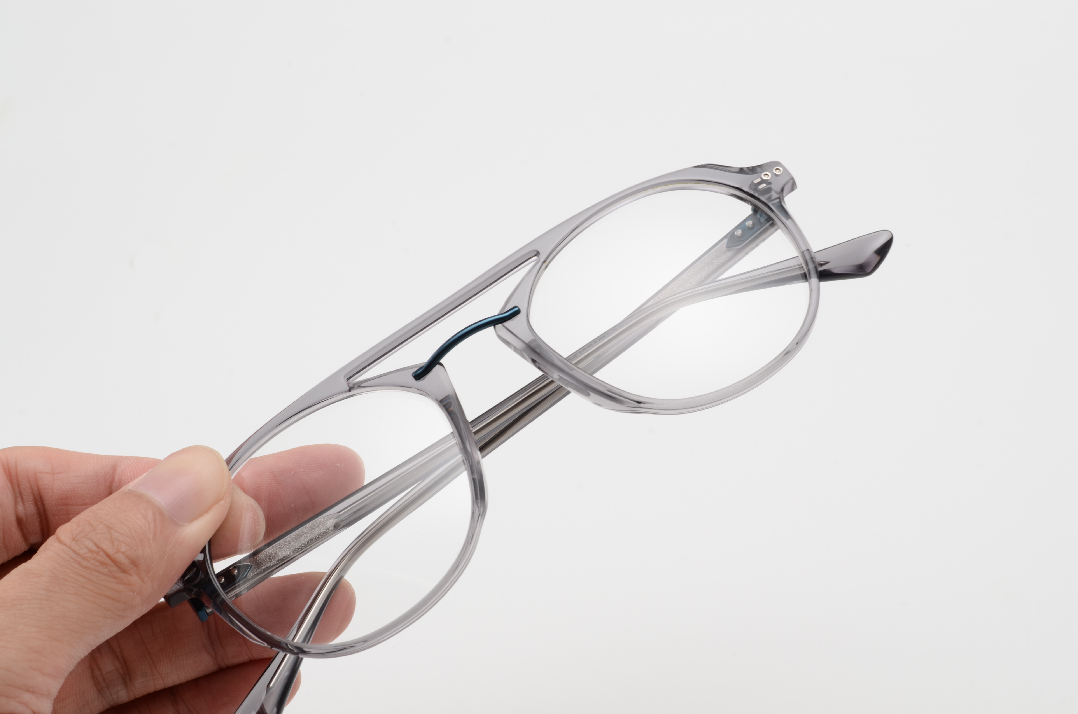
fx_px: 2241
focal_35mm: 75
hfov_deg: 27.0
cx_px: 539
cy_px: 357
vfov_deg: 18.1
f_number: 16
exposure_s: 1/125
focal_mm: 50
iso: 160
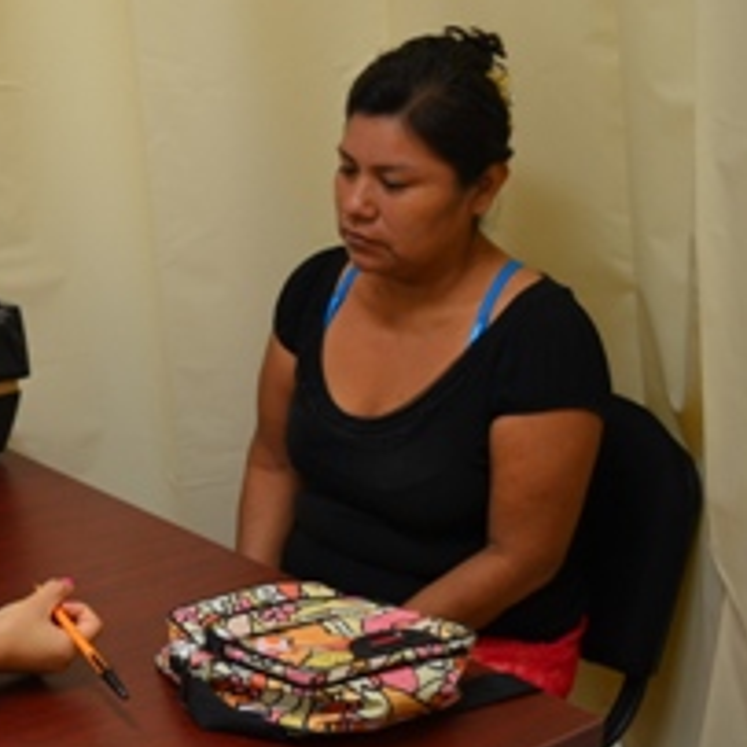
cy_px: 465
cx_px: 0
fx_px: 1514
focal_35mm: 62
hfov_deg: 26.3
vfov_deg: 27.6
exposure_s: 1/30
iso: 400
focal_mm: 22
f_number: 3.8
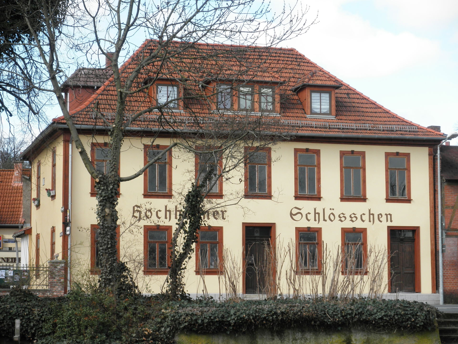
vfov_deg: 16.1
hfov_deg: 21.3
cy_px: 172
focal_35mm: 92
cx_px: 229
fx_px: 1217
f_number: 4.2
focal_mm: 16.3
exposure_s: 1/200
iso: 64
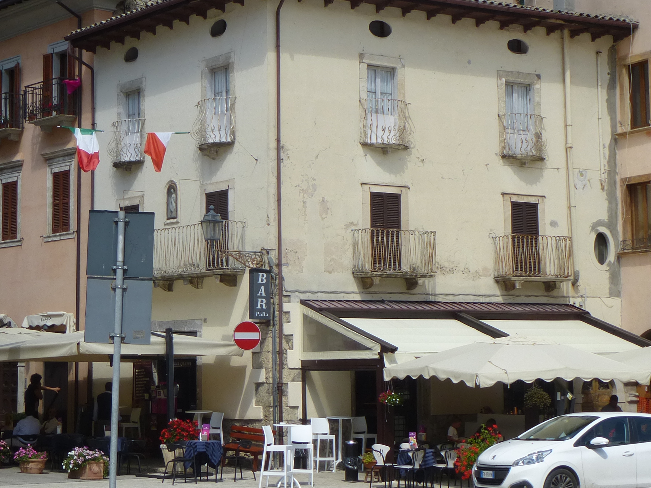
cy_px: 187
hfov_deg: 25.6
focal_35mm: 76
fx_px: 1429
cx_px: 292
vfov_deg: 19.4
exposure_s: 1/1000
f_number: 3.9
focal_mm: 7.4
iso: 100
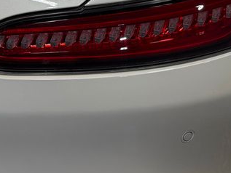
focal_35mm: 97
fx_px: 648
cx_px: 112
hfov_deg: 20.2
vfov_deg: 15.1
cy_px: 14
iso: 64
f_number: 1.78
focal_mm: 6.76
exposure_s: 1/762
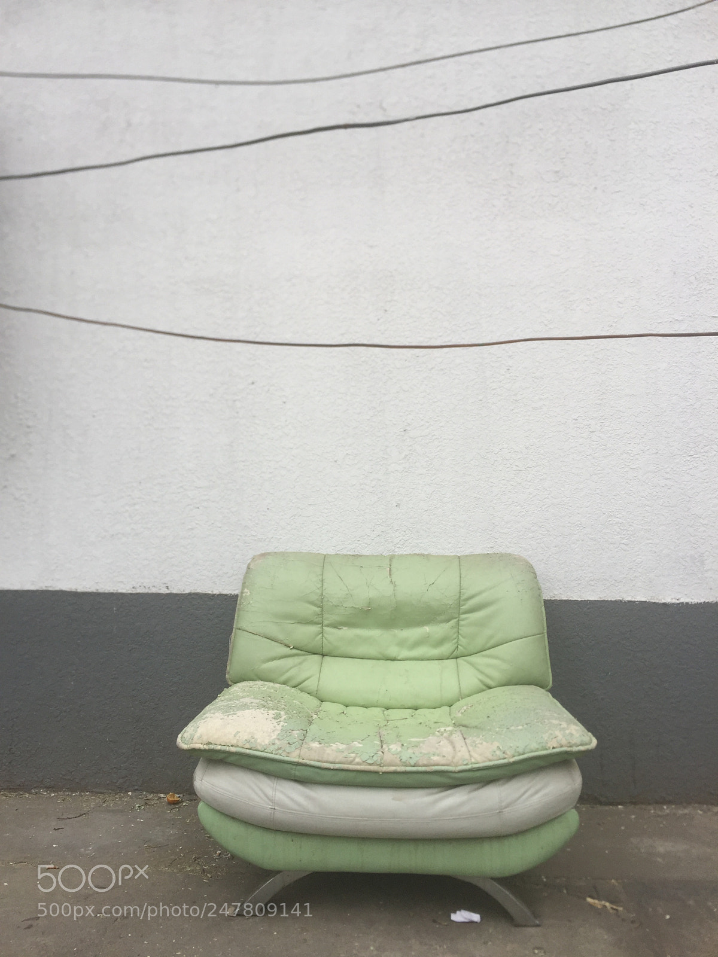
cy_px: 478
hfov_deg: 48.2
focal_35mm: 29
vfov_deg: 61.7
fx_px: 802
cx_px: 359
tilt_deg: +4.7
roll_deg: -0.8
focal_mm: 4.15
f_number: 2.2
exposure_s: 1/344
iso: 32
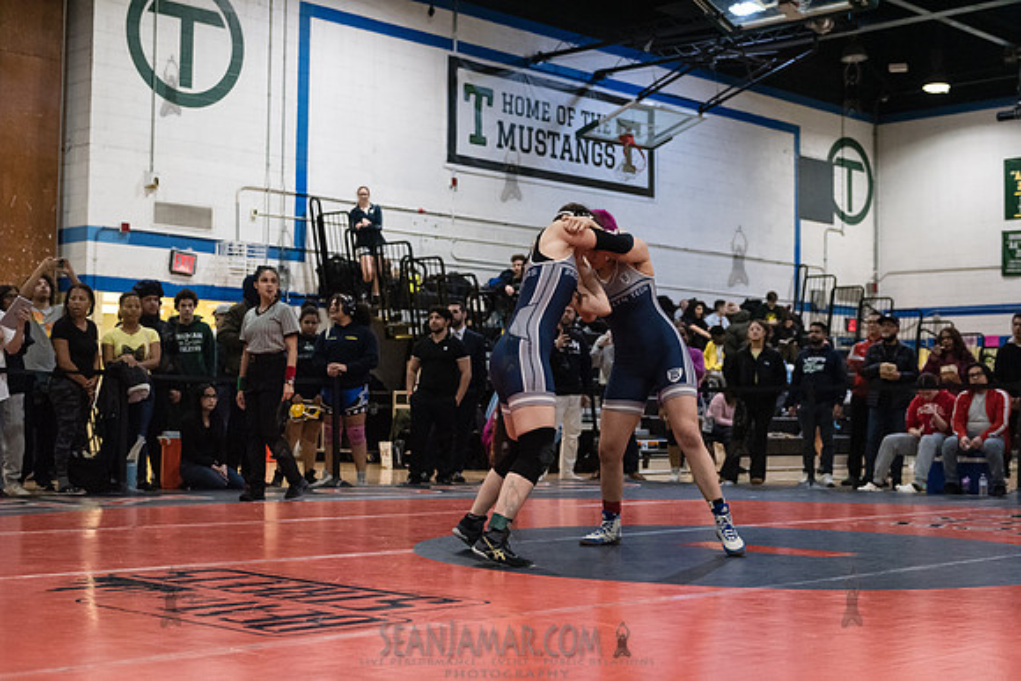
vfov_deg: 24.6
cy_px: 340
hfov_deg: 36.2
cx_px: 510
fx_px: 1560
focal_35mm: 55
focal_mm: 55
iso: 8000
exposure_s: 1/500
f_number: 3.2
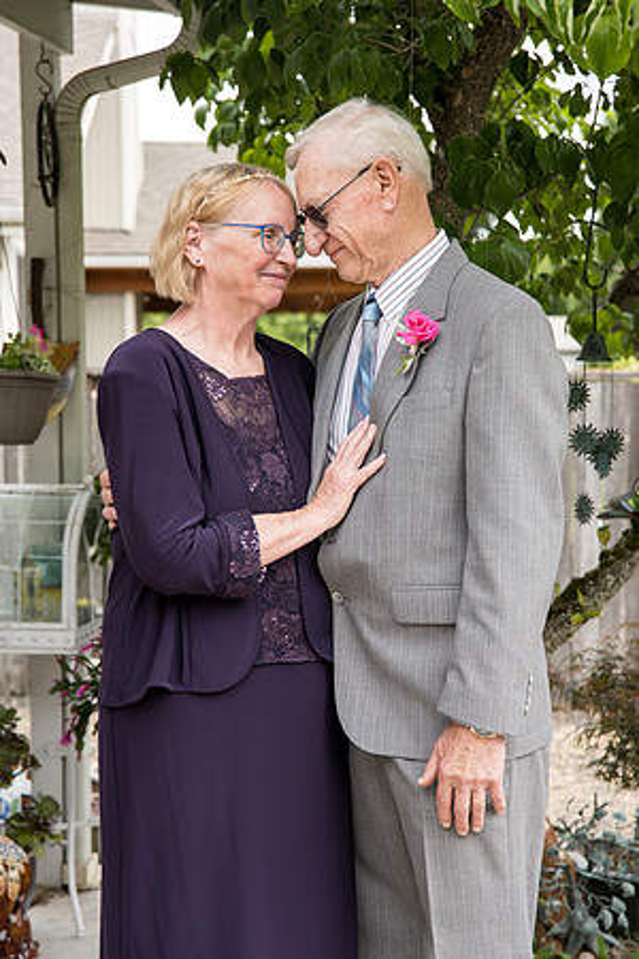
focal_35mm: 70
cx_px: 320
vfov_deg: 28.8
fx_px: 1864
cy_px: 480
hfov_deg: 19.5
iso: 400
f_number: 5
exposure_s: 1/500
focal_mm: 70
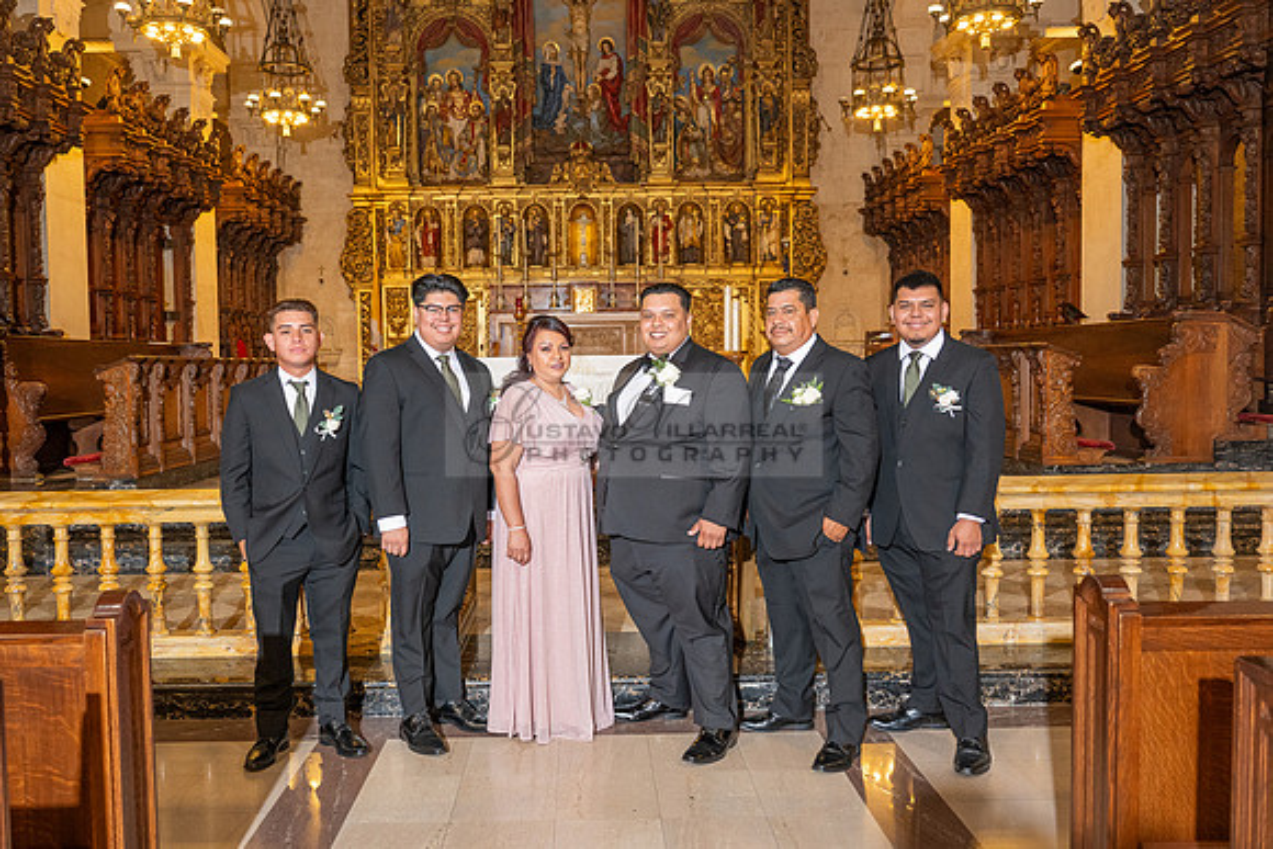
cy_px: 405
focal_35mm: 29
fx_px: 1039
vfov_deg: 44.5
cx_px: 584
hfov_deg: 62.9
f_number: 2.8
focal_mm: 24
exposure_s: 1/200
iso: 1000
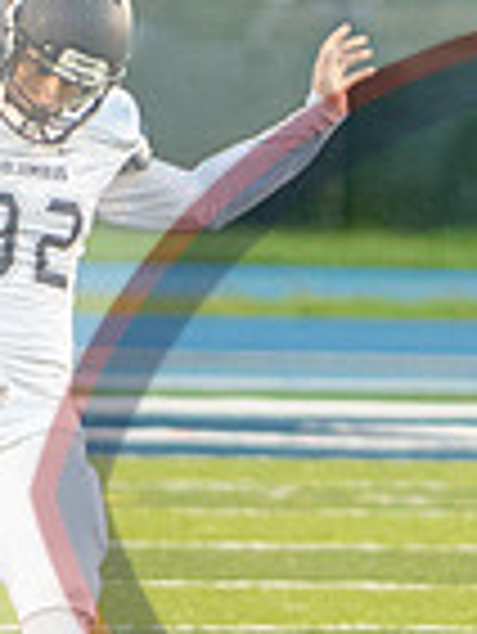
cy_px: 685
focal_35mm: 1452
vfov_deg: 1.4
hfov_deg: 1.0
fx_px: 26637
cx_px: 354
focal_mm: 200
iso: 4000
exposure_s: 1/1600
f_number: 2.8
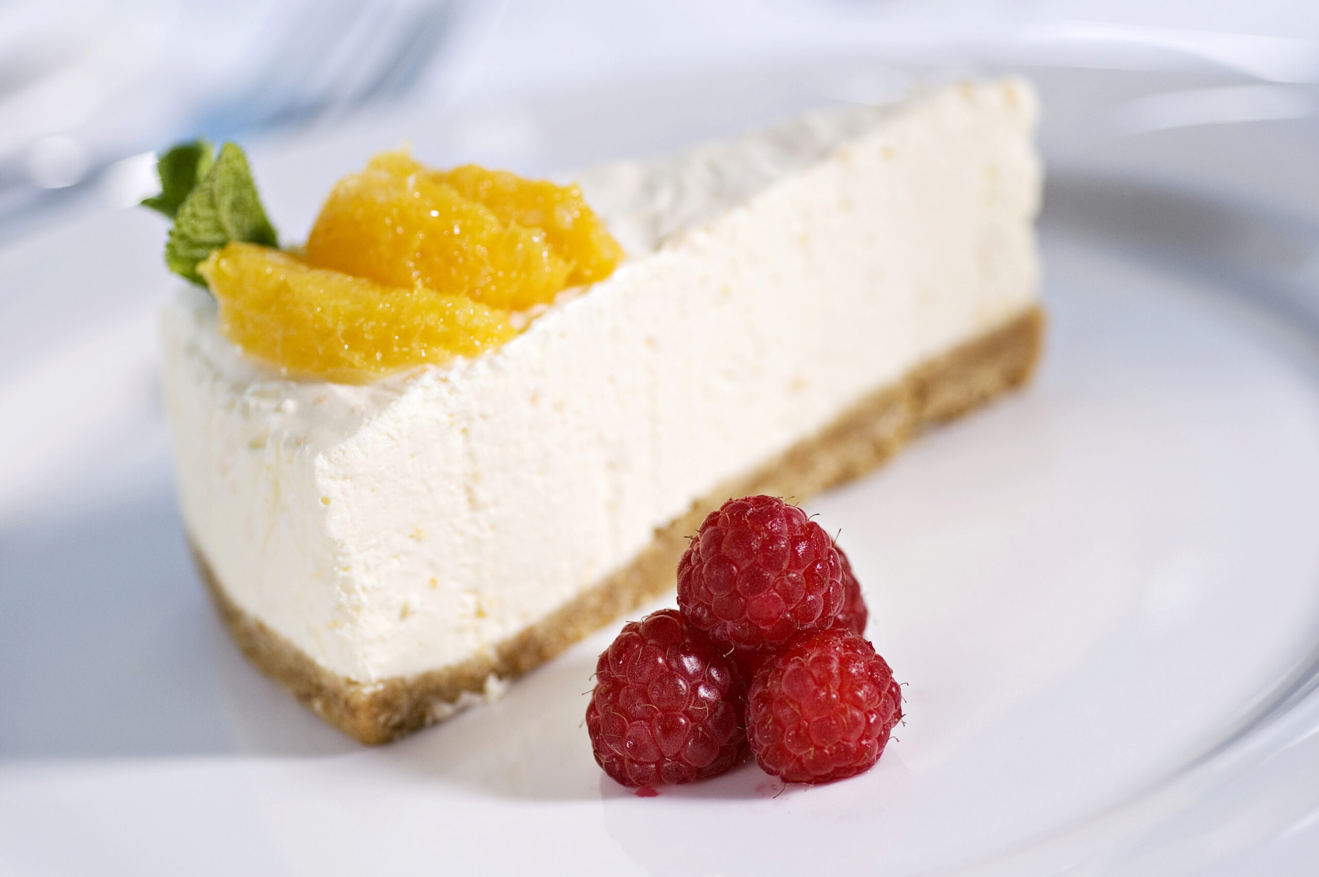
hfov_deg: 22.6
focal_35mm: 90
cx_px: 660
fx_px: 3294
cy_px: 438
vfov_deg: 15.2
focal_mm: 60
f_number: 3.5
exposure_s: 1/500
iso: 200
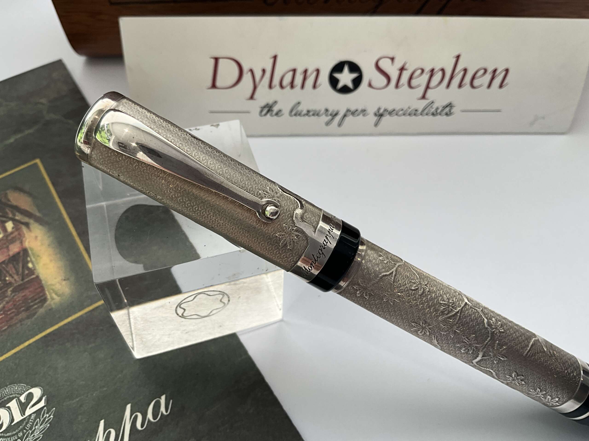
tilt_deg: -55.6
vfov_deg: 48.2
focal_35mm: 29
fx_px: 493
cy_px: 220
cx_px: 294
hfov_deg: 61.7
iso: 32
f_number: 1.8
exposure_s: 1/100
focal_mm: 3
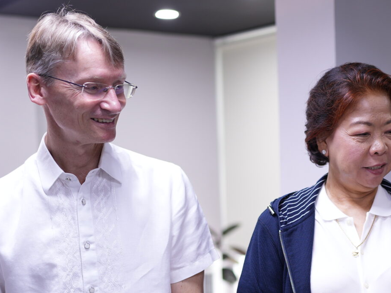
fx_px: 1061
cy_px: 281
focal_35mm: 94
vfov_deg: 15.5
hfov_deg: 20.0
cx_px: 420
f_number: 1.4
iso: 125
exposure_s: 1/40
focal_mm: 35
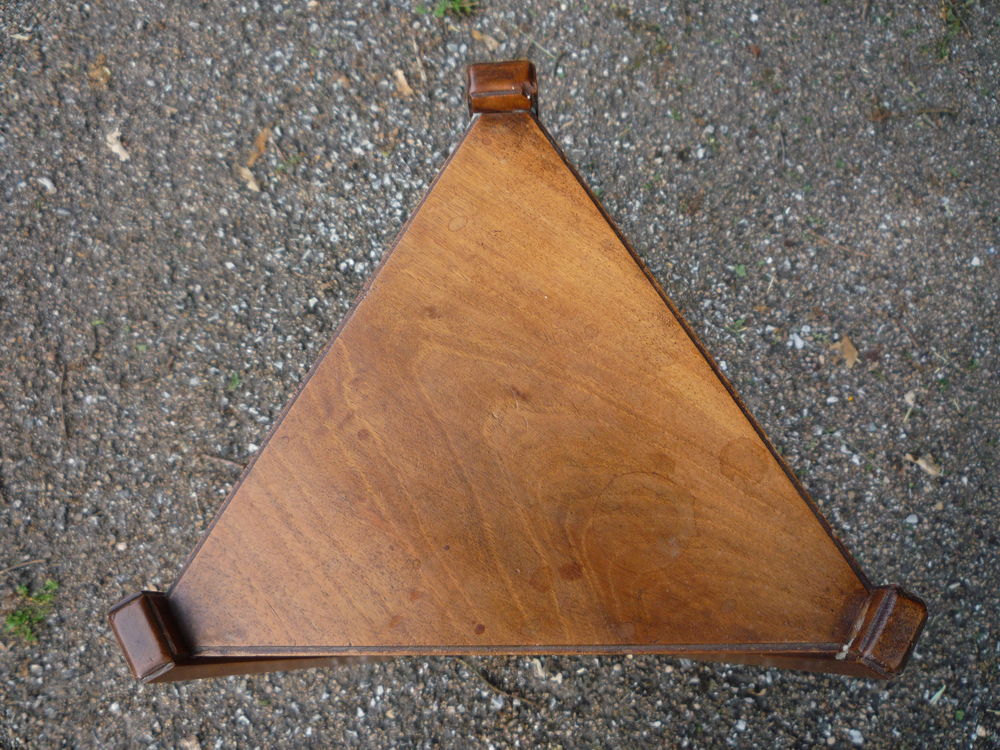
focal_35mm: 30
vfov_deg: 46.8
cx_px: 500
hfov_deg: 60.0
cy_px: 375
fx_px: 867
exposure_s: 1/100
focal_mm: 5.2
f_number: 3.3
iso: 100
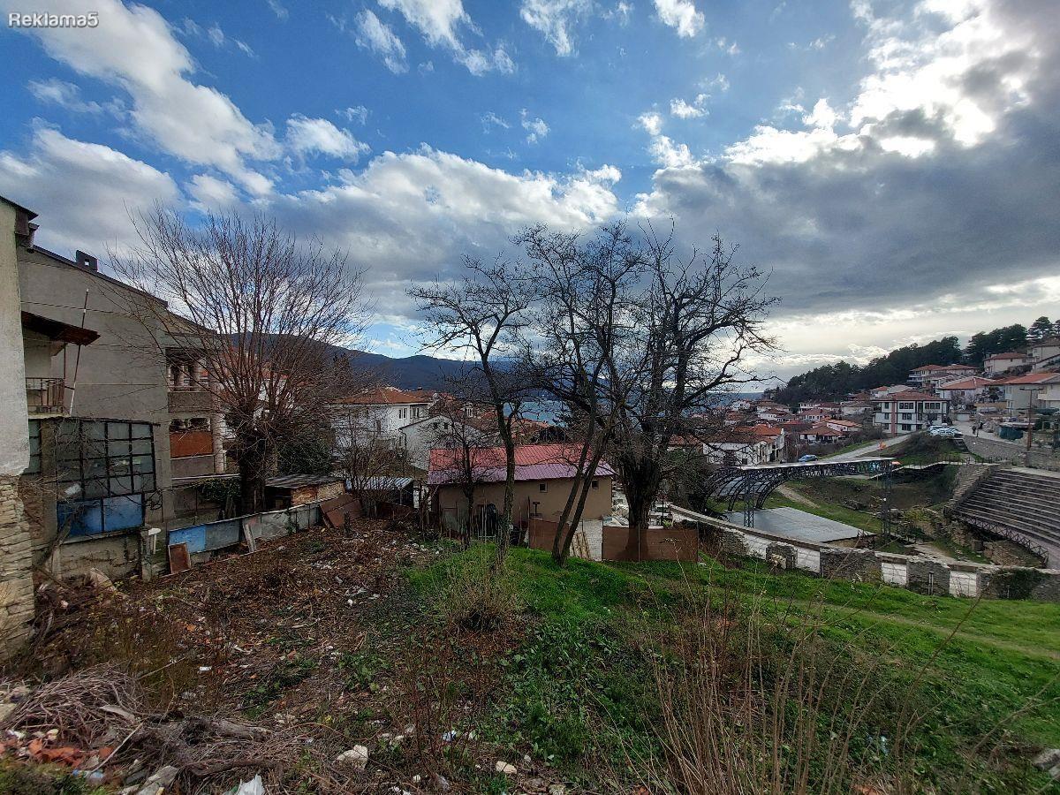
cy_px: 398
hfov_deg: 106.2
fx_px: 398
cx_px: 530
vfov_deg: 89.9
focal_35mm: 13
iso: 40
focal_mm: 1.74
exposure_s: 1/941
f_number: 2.2
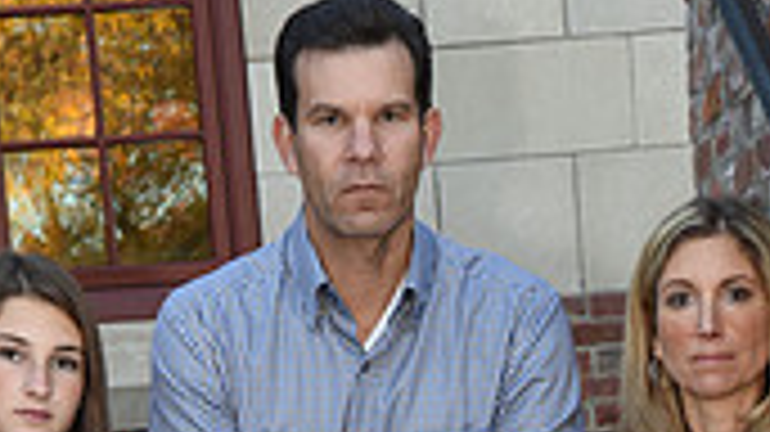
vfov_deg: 7.1
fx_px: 3265
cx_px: 453
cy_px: 1044
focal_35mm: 160
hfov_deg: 13.4
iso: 640
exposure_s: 1/100
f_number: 8
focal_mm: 45
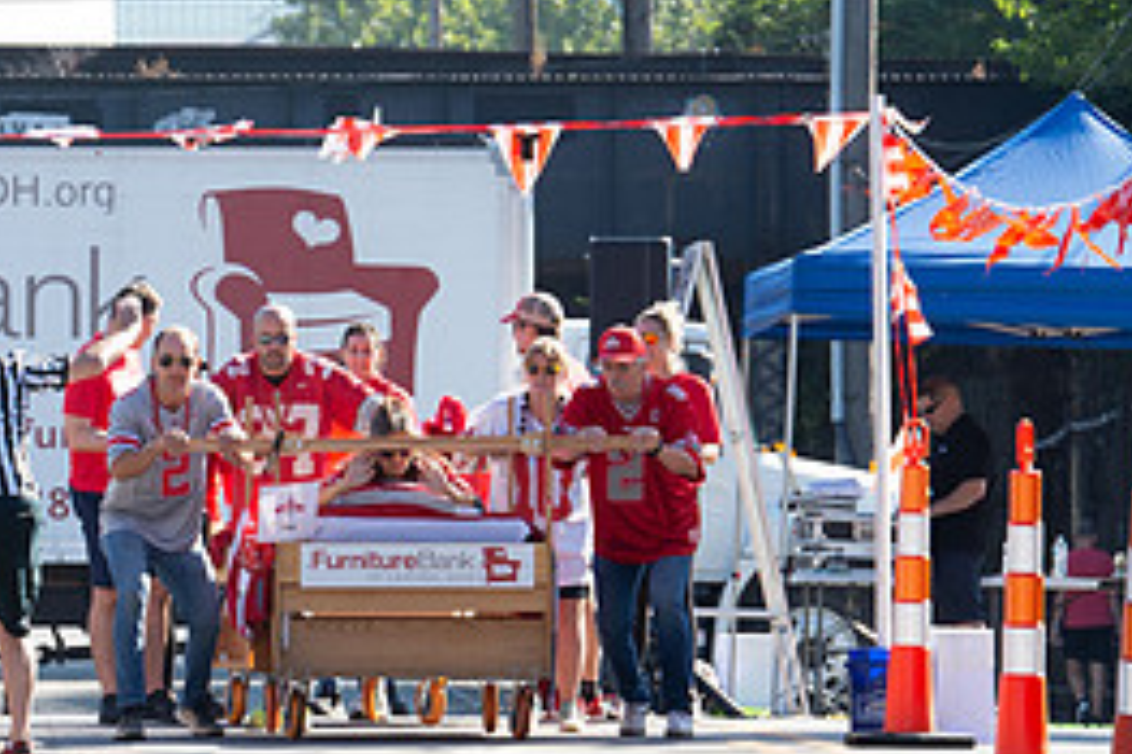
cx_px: -39
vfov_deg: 3.2
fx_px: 13575
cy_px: 452
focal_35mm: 432
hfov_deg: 4.8
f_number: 7.1
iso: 200
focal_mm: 145
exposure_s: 1/250
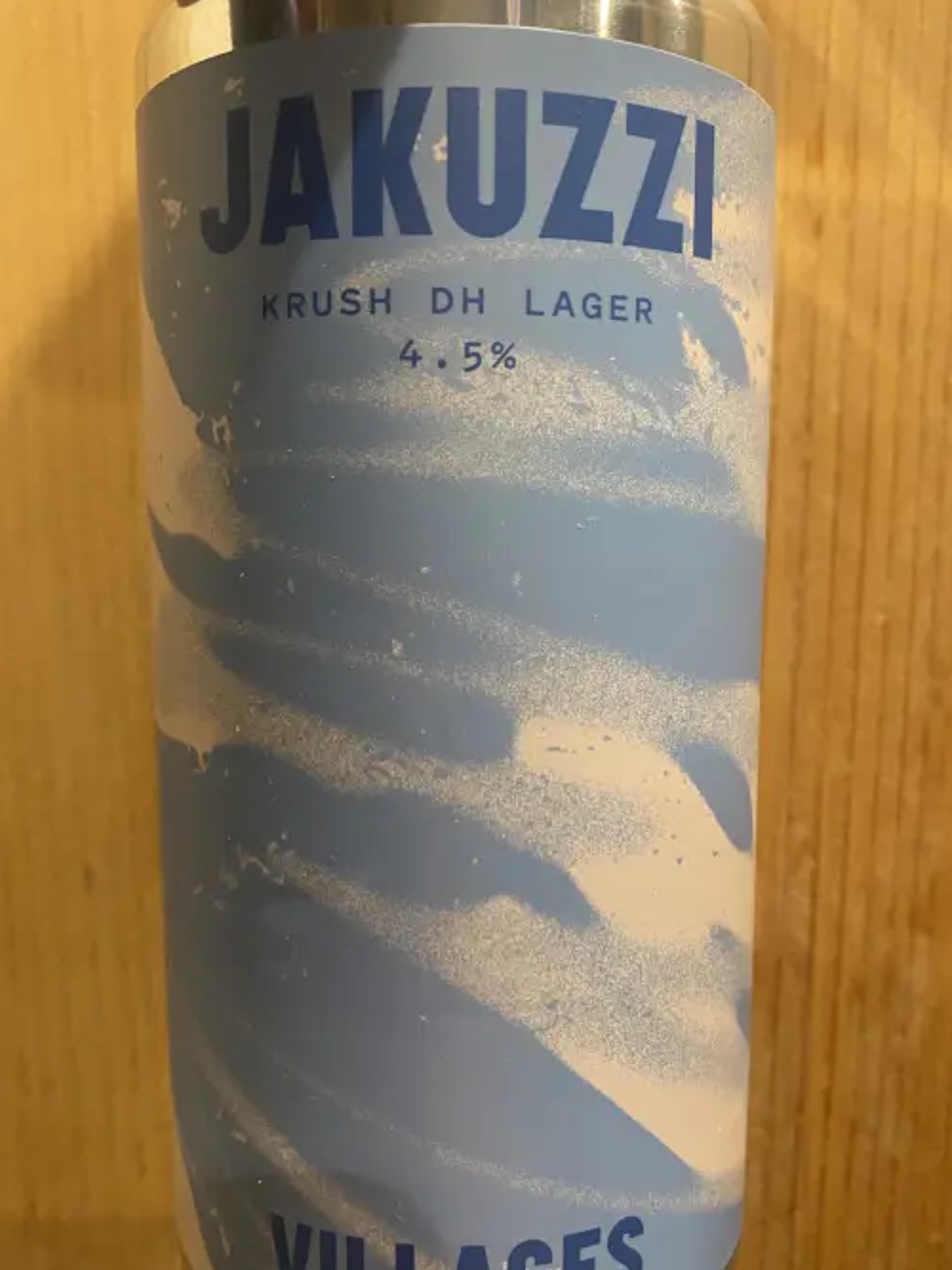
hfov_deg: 46.8
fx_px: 1100
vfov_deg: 59.8
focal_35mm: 30
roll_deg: +0.5
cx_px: 476
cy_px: 704
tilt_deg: -7.4
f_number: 1.8
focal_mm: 4.25
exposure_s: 1/50
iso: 320
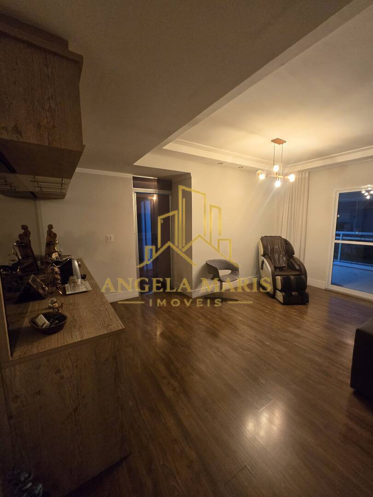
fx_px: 187
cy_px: 248
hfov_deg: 89.9
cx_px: 186
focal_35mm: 13
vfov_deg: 106.2
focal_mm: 2.2
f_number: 2.2
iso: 800
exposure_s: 1/60
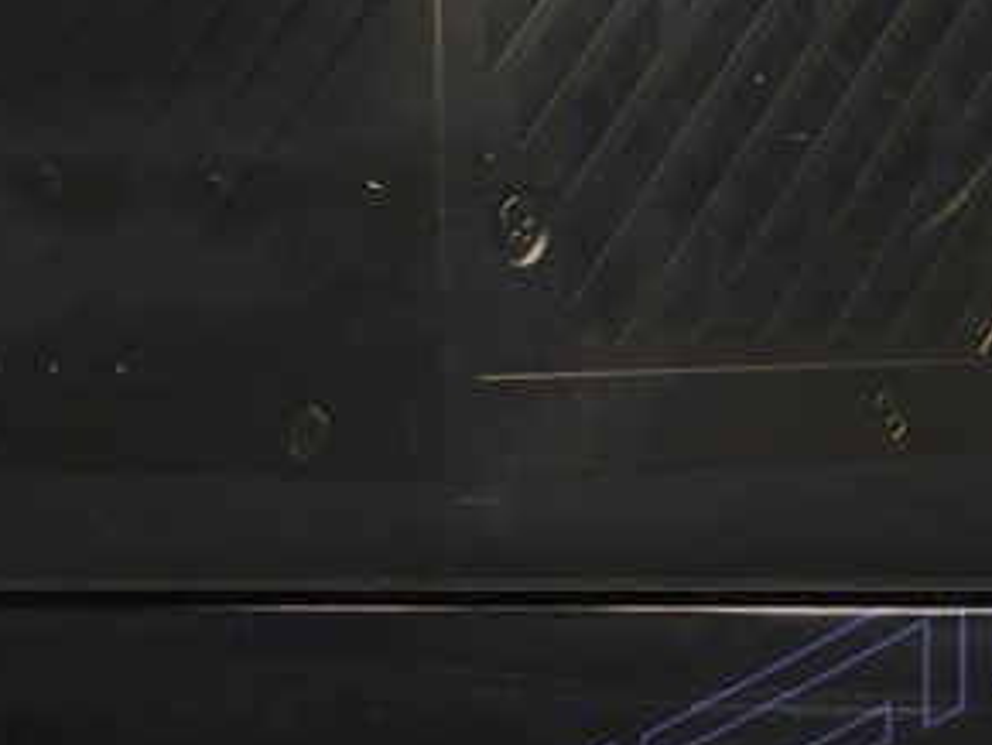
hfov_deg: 8.0
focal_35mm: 247
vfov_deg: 6.0
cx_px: 116
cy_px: -338
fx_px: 7084
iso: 200
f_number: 4.5
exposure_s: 1/30
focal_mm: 12.5
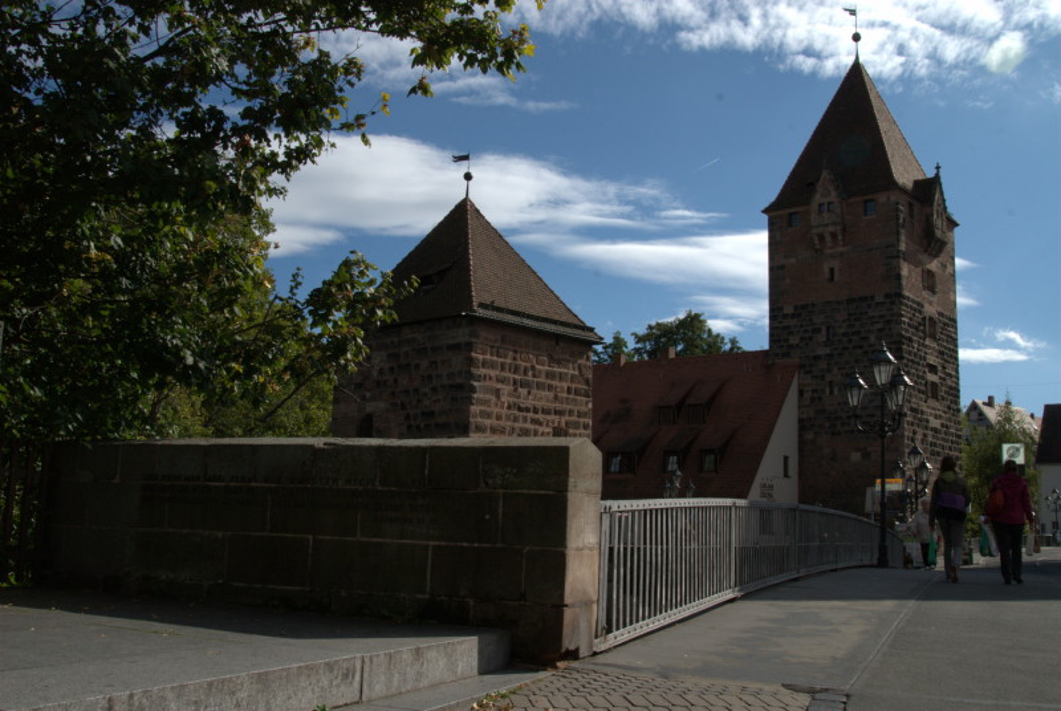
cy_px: 356
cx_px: 530
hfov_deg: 53.1
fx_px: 1063
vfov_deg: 37.0
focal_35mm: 36
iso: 200
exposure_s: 1/200
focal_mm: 24
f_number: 16
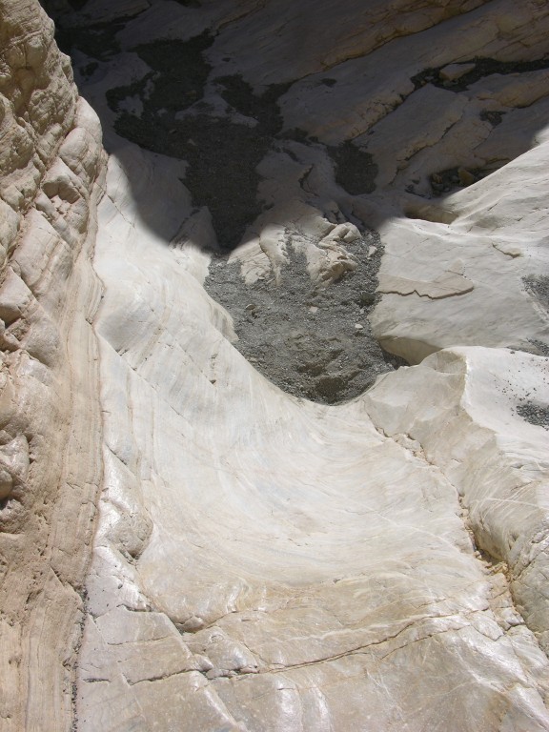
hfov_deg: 40.7
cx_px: 274
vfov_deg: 52.6
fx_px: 740
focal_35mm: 35
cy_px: 366
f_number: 8
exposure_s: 1/250
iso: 50
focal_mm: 8.9
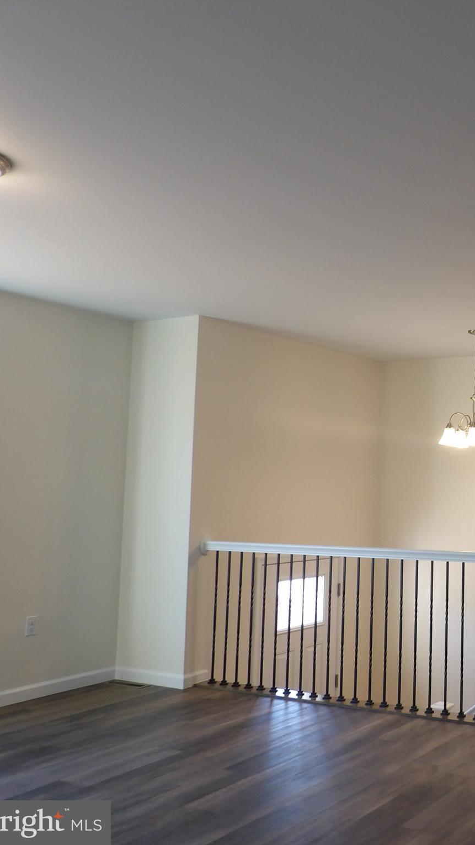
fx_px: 783
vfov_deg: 56.6
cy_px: 421
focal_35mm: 35
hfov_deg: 29.9
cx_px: 538
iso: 130
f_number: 3.2
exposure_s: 1/33
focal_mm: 4.3
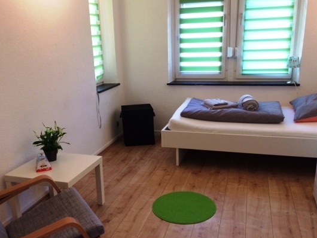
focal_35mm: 35
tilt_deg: -19.0
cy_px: 139
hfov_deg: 52.6
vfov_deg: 40.6
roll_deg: +2.0
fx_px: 321
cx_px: 153
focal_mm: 4.15
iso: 200
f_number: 2.2
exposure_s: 1/33
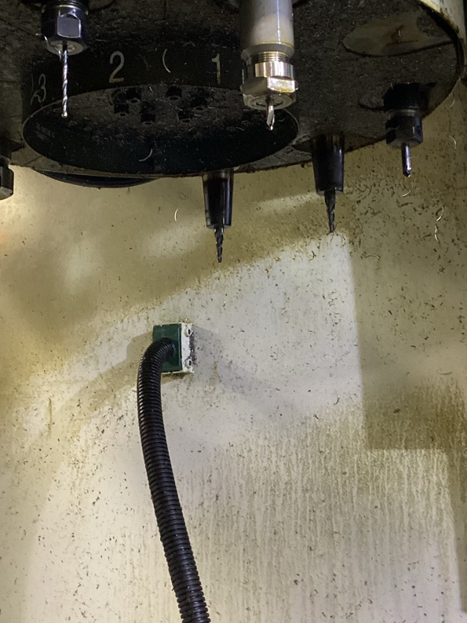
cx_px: 177
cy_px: 213
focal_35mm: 50
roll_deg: +0.6
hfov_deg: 29.0
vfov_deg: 37.8
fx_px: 900
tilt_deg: +13.1
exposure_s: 1/40
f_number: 2.4
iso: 320
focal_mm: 3.3
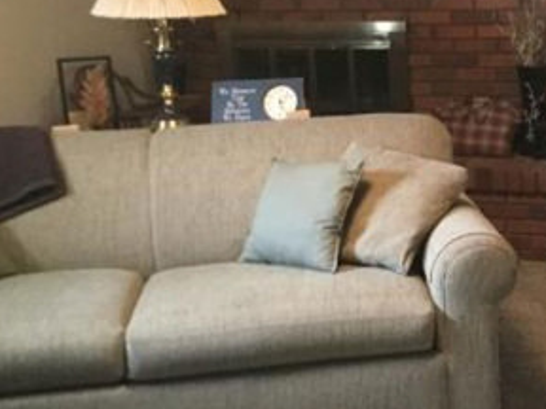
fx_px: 1088
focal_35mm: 69
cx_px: 483
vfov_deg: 21.3
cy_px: 169
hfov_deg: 27.2
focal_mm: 3.3
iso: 250
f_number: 2.4
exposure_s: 1/15
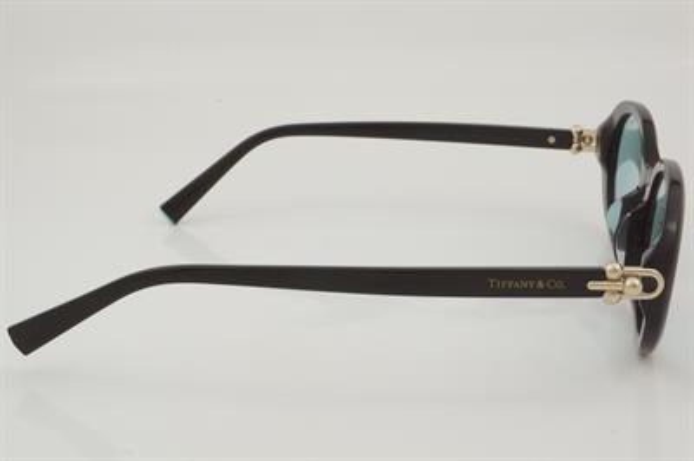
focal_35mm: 75
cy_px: 230
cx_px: 347
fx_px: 1445
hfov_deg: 27.0
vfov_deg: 18.2
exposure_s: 1/3
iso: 100
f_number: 32
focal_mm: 50
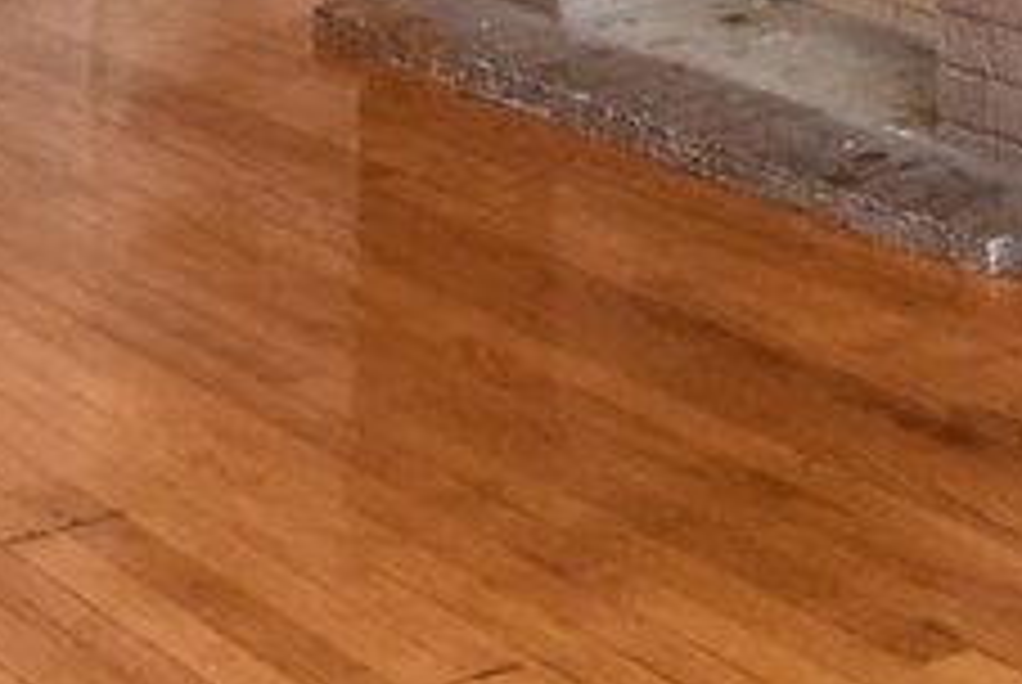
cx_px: 590
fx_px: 3342
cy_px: -828
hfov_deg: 17.4
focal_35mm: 118
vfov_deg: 10.4
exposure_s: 1/60
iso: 400
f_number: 8
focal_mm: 11
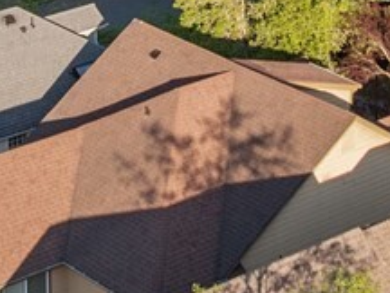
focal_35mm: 178
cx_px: 171
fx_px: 2005
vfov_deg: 8.2
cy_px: -143
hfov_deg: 11.1
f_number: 2.8
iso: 150
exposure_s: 1/1000
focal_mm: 12.29
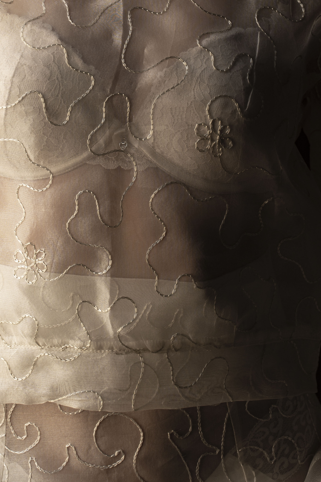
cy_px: -44
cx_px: 97
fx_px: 3116
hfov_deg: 5.9
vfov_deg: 8.8
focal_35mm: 233
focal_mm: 106
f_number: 4.5
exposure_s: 1/200
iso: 200
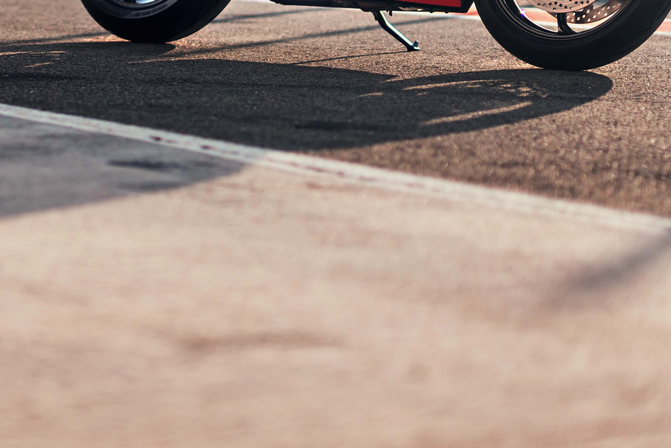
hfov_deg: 15.0
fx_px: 2516
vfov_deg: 10.1
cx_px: 69
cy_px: -16
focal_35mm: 135
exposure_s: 1/1250
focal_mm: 50
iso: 100
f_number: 1.4
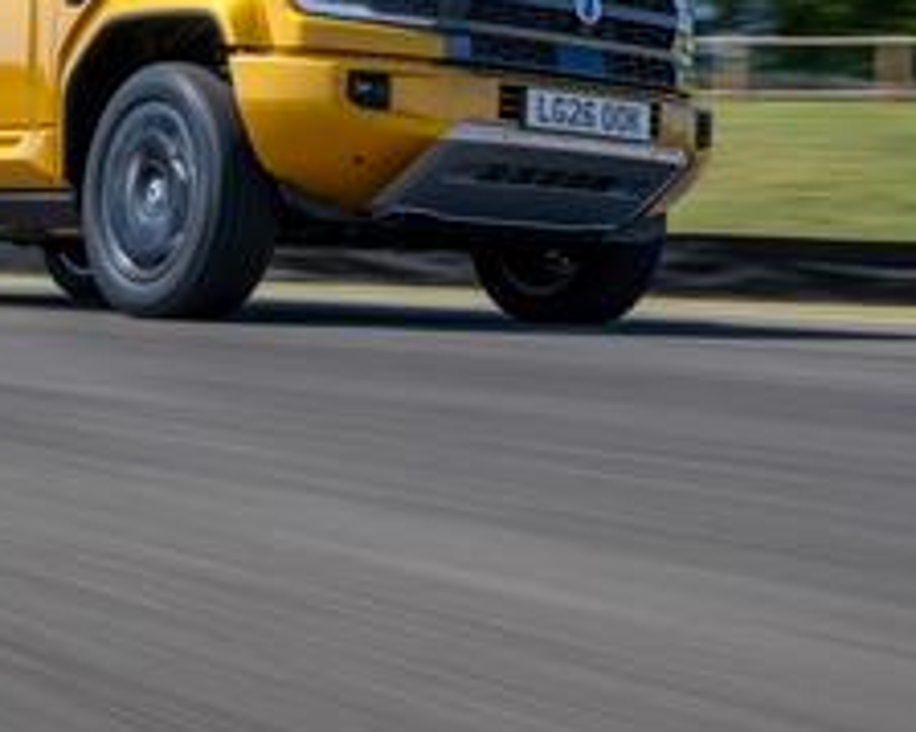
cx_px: 258
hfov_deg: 21.6
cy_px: 53
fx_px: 2385
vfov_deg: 17.2
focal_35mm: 88
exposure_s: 1/25
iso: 125
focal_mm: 35
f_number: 16
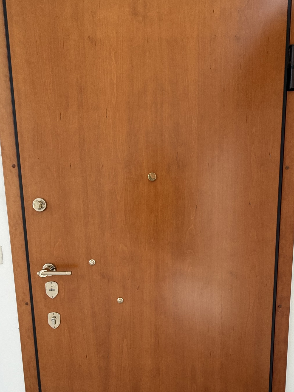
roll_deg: +0.6
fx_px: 238
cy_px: 228
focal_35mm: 21
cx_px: 166
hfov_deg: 63.2
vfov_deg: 78.4
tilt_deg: -6.5
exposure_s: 1/255
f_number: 2.2
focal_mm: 2.22
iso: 50
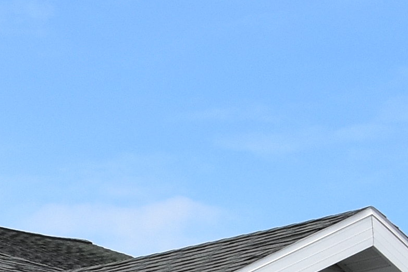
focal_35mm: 276
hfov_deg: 7.0
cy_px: 761
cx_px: -567
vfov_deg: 4.8
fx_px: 3128
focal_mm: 24
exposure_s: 1/400
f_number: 11
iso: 400
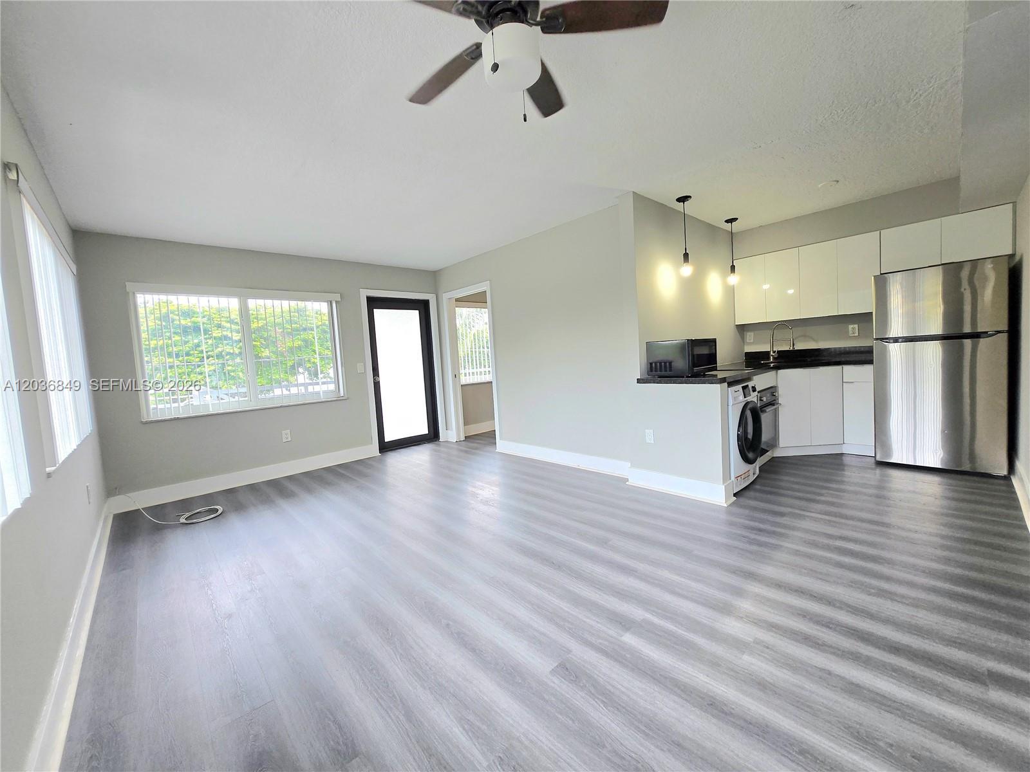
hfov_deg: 106.2
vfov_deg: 89.9
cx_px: 515
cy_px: 386
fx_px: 387
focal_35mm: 13
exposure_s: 1/60.2
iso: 32
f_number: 2.2
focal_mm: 1.7
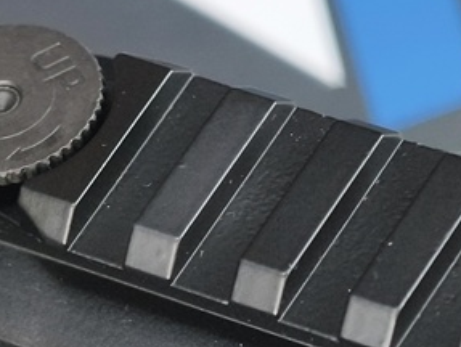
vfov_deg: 4.2
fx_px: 4747
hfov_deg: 5.5
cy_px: 271
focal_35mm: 356
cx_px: -148
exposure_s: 1/10
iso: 862
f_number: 2.67
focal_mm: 22.48
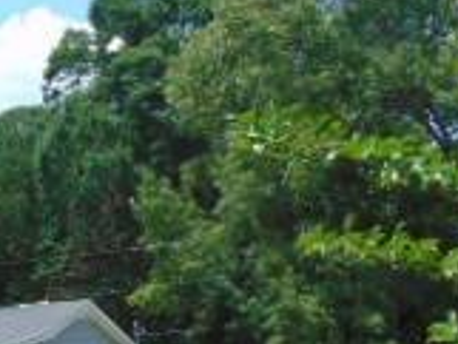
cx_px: -94
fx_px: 1840
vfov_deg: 10.5
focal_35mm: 139
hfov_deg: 13.8
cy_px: 395
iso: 80
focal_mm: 6.3
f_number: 3.2
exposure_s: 1/800
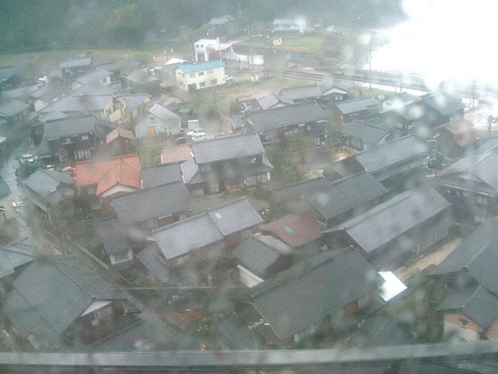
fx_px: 561
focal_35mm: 39
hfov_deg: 47.9
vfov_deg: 36.8
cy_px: 187
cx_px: 249
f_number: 2.8
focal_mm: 8
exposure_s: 1/60
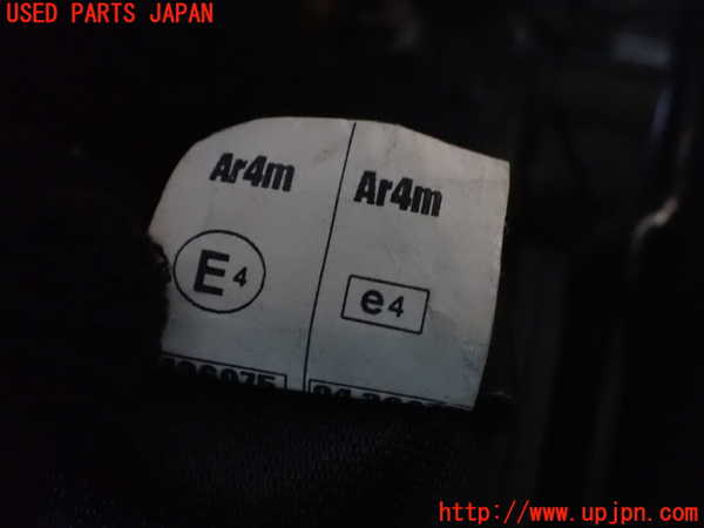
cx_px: 352
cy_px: 264
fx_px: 610
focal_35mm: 30
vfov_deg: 46.8
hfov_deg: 60.0
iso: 1600
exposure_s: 1/25
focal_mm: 5.4
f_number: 2.3
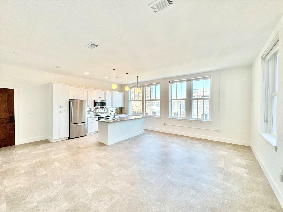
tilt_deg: -1.4
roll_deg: -0.3
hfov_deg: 102.1
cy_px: 106
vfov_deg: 85.7
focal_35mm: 14
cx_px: 142
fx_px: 114
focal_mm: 2.22
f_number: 2.2
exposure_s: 1/143
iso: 40
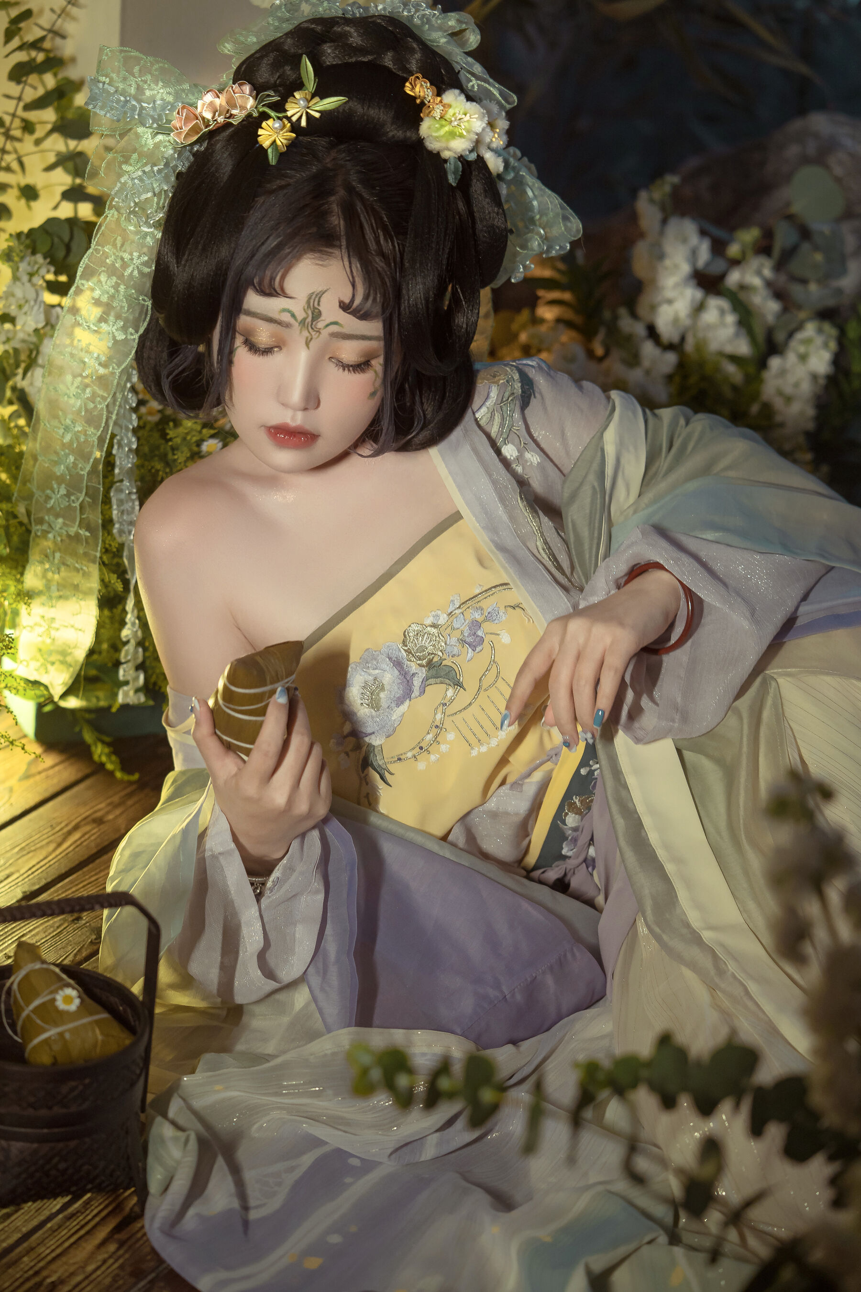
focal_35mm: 85
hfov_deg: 16.1
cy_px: 646
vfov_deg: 23.9
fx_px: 3049
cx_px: 430
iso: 640
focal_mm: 85
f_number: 3.5
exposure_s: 1/60
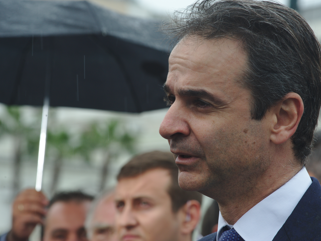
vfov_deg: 6.8
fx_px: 2022
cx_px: 158
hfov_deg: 9.1
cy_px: 120
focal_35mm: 218
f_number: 14
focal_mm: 200
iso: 800
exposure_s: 1/160
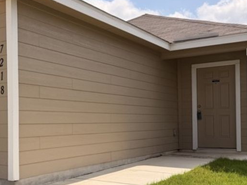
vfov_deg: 30.1
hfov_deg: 38.0
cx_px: 45
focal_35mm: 48
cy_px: 117
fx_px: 343
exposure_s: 1/6711
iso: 100
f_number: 1.78
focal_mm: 6.76
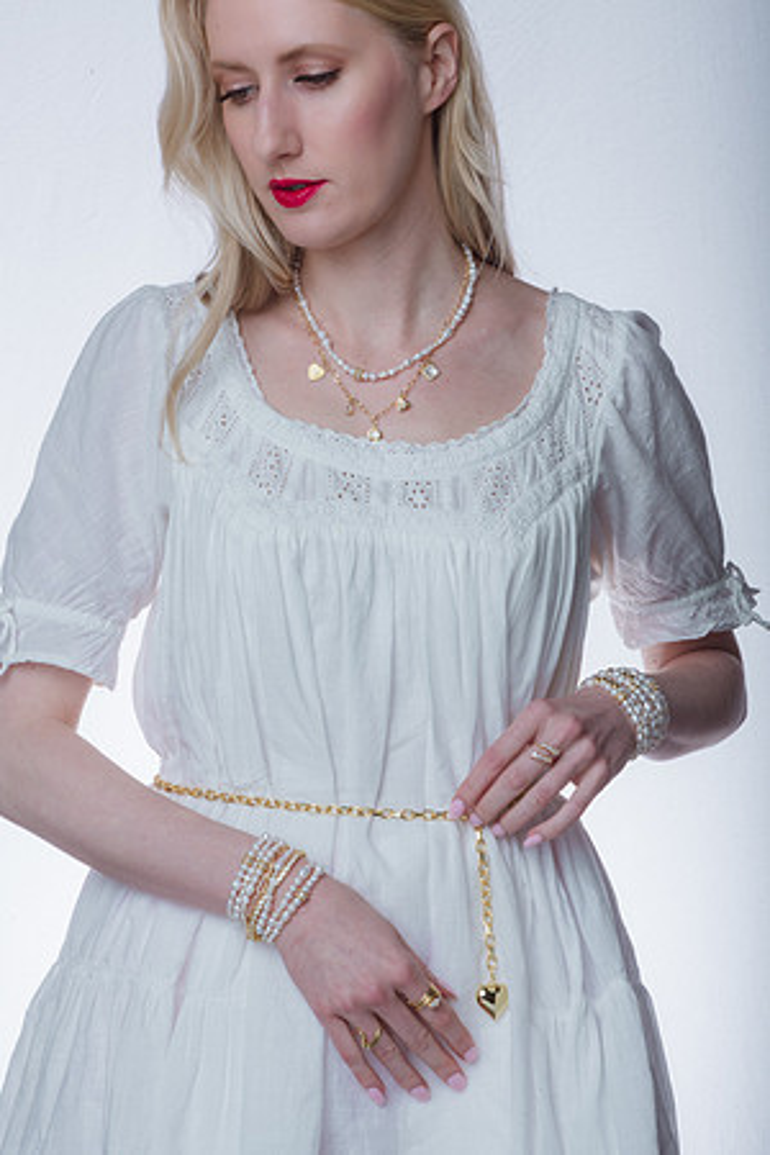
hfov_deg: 13.0
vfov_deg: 19.5
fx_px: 3368
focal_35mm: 105
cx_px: 385
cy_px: 578
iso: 400
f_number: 32
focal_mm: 105
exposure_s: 1/250
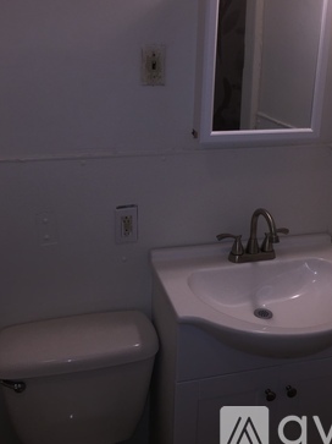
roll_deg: -1.6
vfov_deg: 46.1
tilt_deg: -13.7
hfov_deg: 35.9
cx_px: 189
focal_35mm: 40
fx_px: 512
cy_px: 149
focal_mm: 4.15
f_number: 2.2
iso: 32
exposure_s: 1/56
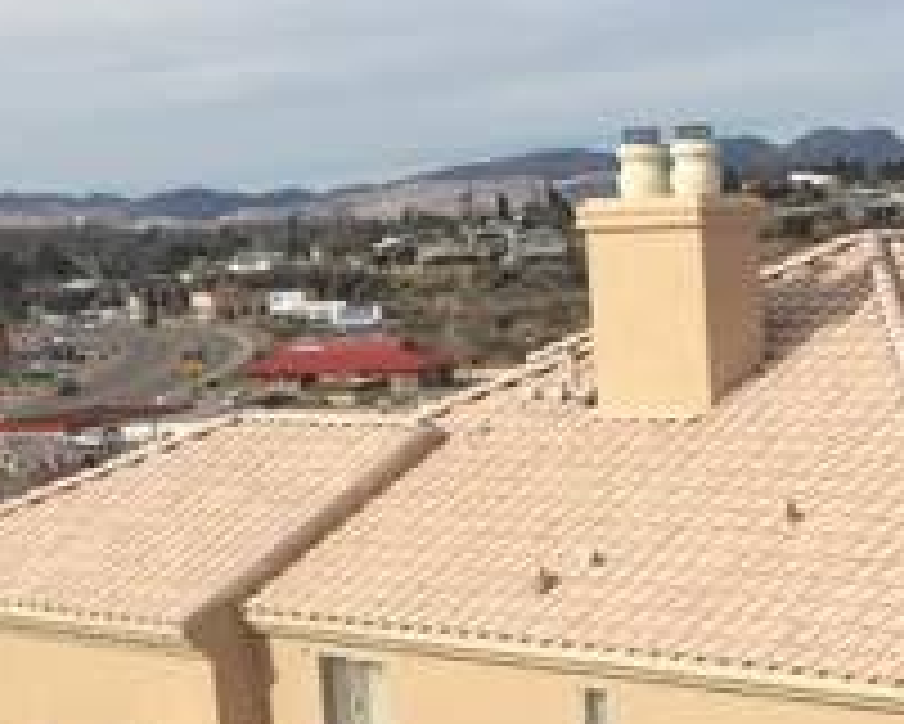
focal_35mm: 90
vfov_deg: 16.7
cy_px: 720
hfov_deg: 20.7
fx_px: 2409
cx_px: 850
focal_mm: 4.15
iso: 32
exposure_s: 1/2639
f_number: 2.2
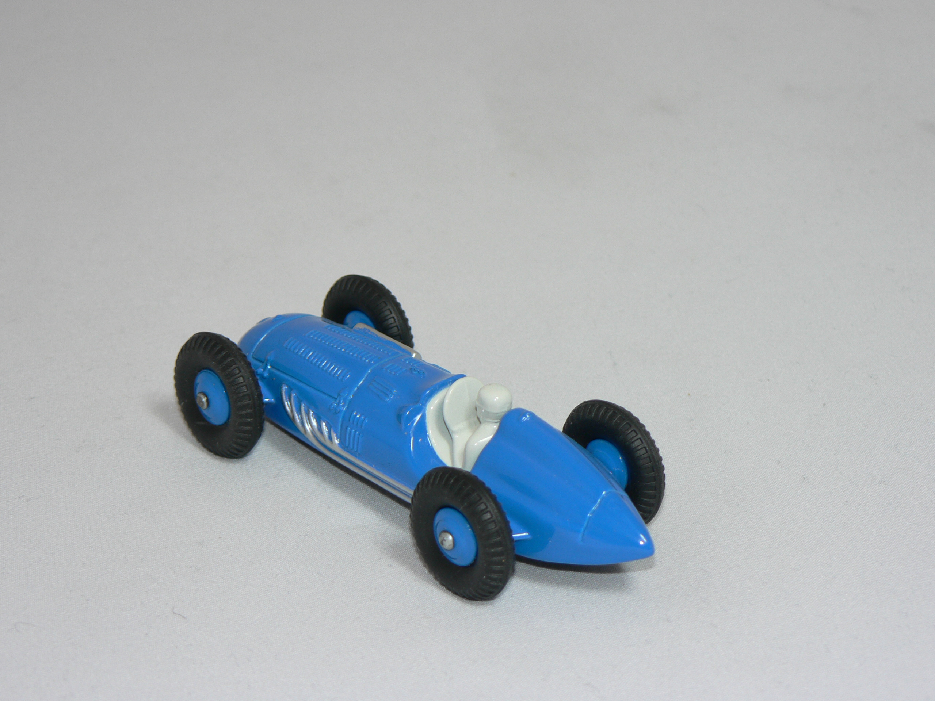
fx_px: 2944
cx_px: 468
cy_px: 350
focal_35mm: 109
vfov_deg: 13.6
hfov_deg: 18.0
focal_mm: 18.2
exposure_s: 1/60
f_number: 3.2
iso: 80
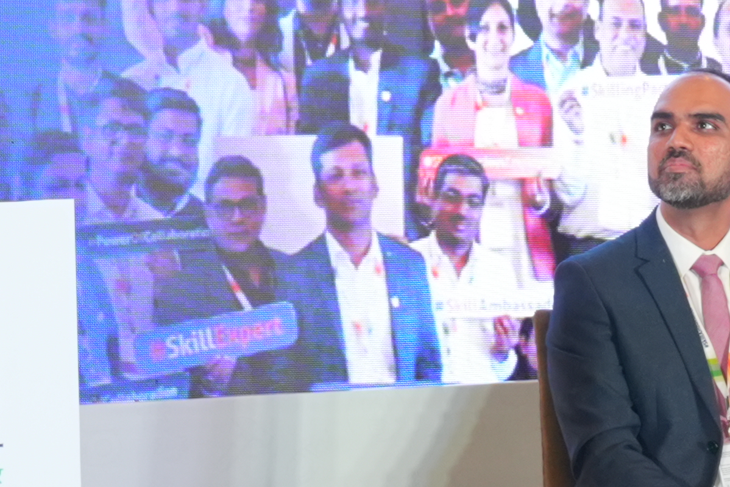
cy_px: -35
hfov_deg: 8.7
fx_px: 4745
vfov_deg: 5.9
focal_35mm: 234
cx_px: 848
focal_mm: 40
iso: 1250
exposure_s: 1/125
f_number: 4
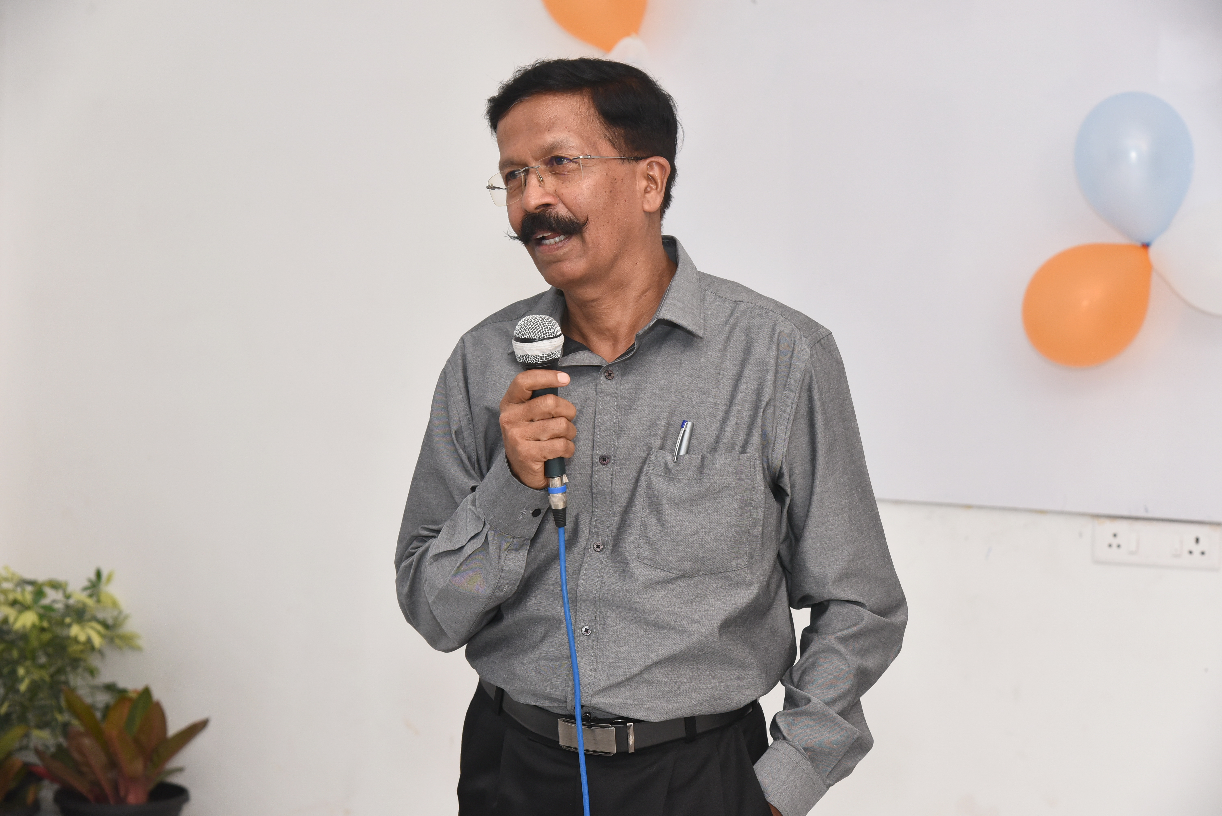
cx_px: 611
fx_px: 2547
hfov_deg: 27.0
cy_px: 408
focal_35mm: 75
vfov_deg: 18.2
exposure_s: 1/160
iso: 1250
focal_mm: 75
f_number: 5.6
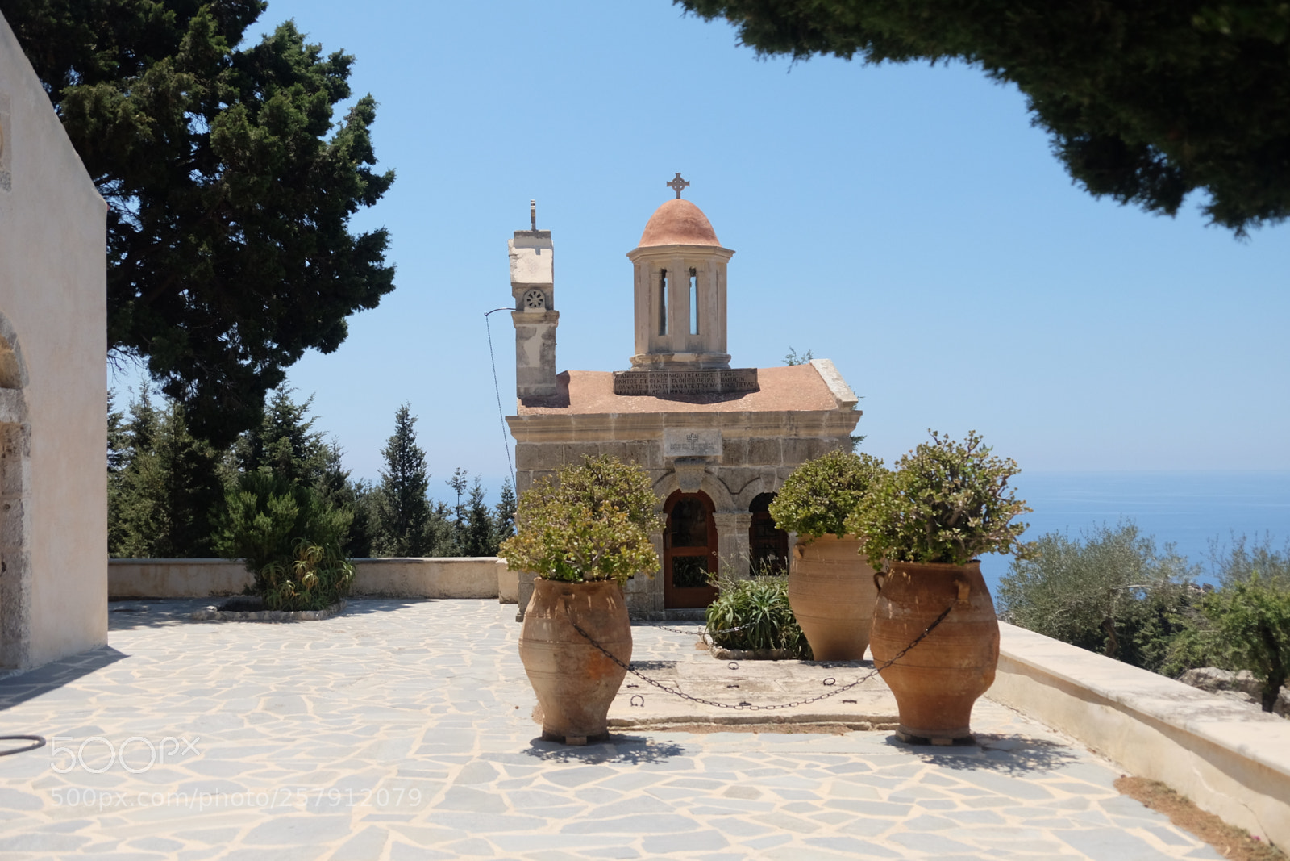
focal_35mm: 40
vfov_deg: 33.4
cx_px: 645
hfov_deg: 48.5
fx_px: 1433
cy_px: 430
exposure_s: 1/1900
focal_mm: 26.6
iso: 800
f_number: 4.2
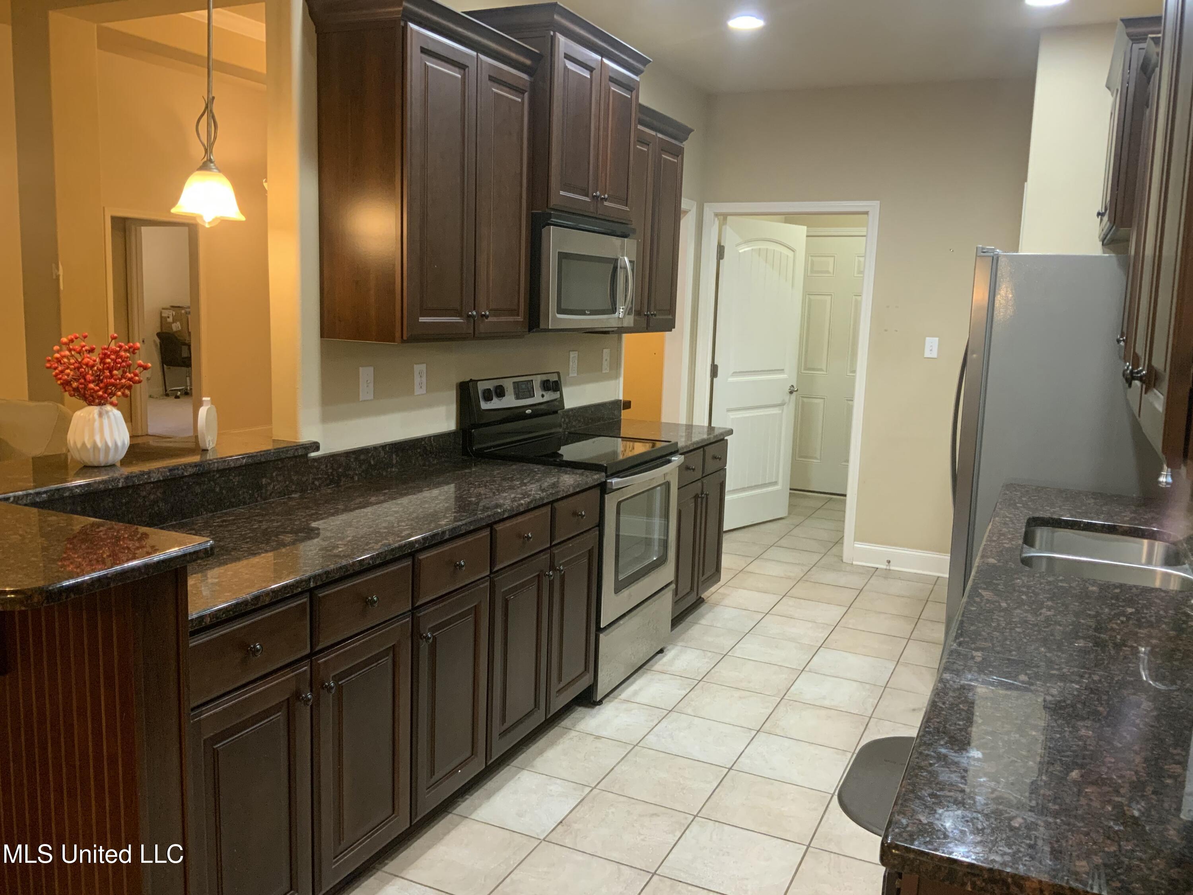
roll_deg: -2.6
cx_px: 596
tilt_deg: -8.6
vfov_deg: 48.2
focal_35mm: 29
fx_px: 999
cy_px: 448
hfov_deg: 61.7
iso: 200
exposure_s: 1/60
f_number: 1.8
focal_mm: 3
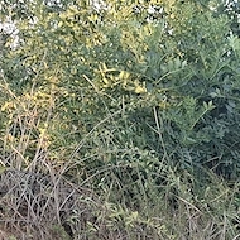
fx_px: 839
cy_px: 365
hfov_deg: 13.7
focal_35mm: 107
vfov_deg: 15.0
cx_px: 493
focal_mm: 5.54
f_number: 1.8
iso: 50
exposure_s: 1/203
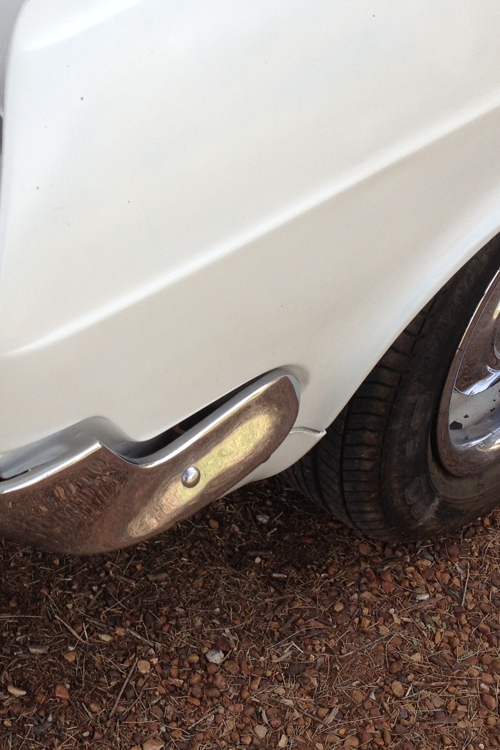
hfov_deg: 18.9
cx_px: 156
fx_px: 1500
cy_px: 333
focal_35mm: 72
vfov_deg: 28.1
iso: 50
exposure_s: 1/484
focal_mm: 4.28
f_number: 2.4
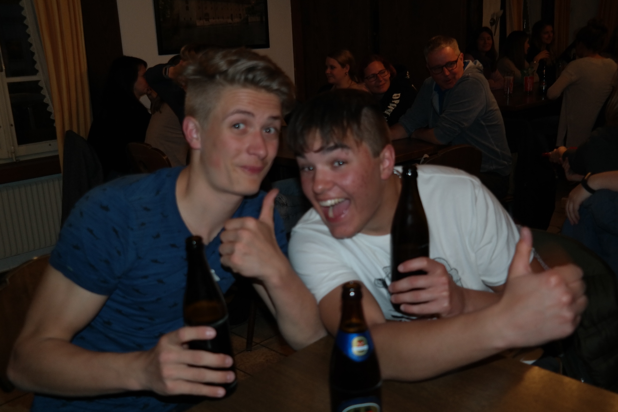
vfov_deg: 36.9
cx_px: 309
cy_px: 206
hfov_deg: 53.1
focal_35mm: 36
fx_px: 618
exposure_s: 1/50
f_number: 4
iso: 400
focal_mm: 24
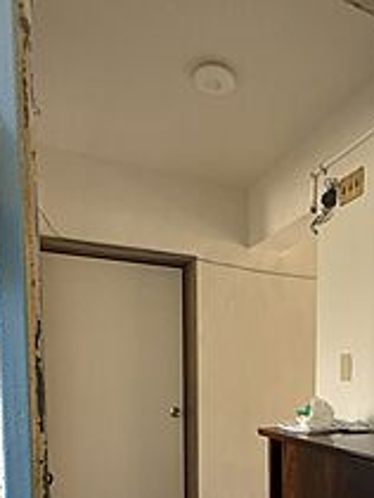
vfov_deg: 52.2
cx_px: 284
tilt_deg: -5.1
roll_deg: -0.7
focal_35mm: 32
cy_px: 415
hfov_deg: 42.8
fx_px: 460
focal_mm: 2.22
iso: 320
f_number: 2.2
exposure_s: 1/80
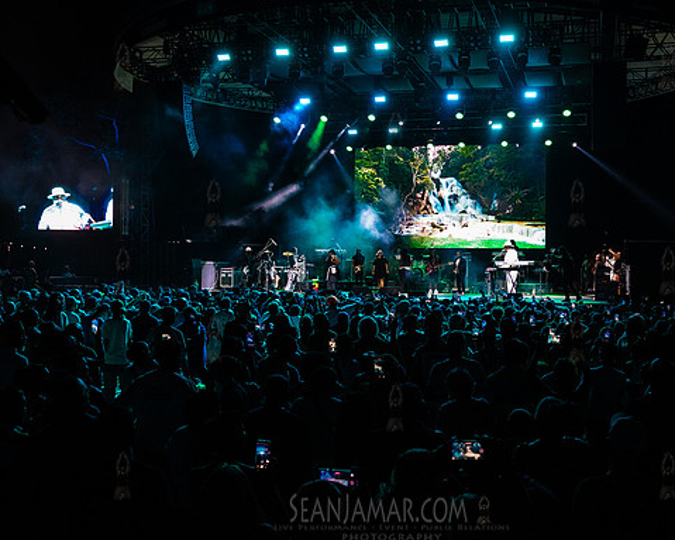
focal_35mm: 39
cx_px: 395
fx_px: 779
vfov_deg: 38.2
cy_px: 270
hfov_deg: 46.7
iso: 3200
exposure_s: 1/250
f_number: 4
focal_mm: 34
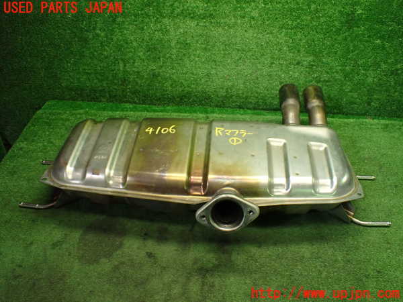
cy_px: 151
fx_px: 349
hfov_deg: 60.0
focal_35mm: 30
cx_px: 202
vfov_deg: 46.8
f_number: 2.3
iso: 640
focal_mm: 5.4
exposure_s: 1/125
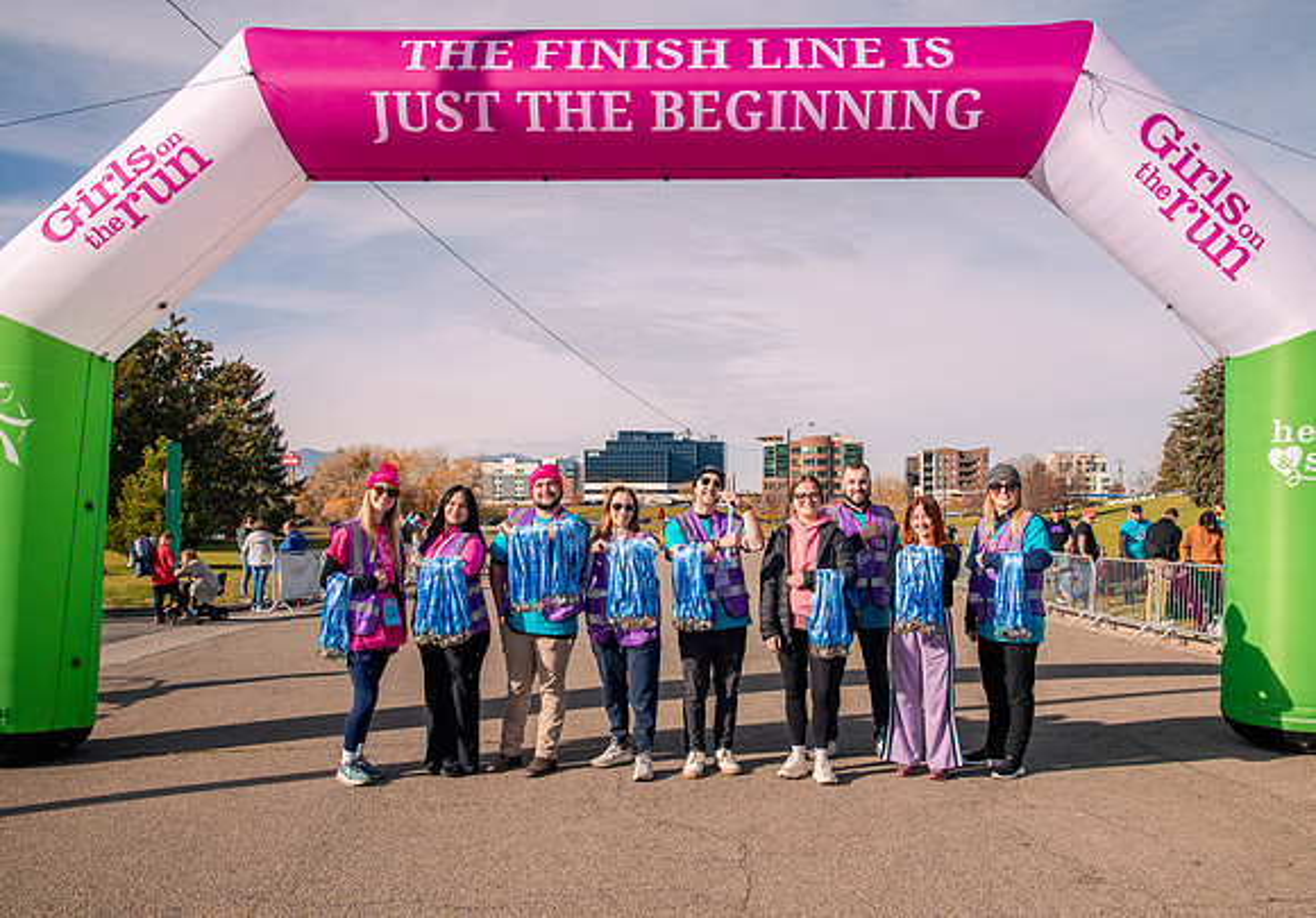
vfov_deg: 44.0
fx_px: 1136
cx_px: 692
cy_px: 504
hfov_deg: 60.1
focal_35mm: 31
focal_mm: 27
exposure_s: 1/1000
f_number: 10
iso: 800
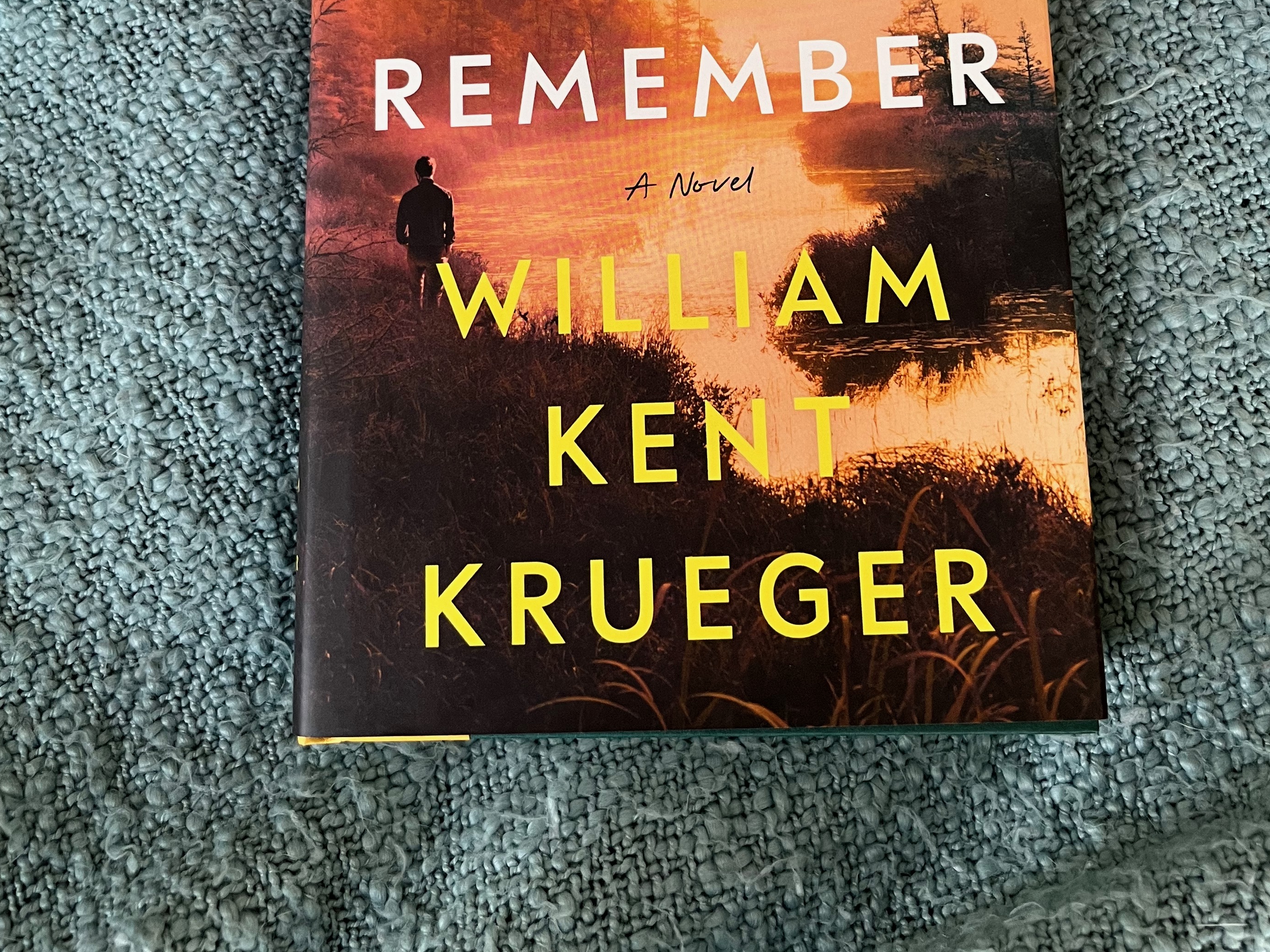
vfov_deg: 36.1
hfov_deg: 49.0
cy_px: 150
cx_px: 650
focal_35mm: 38
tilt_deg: -79.5
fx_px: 1394
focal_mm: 5.1
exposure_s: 1/60
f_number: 1.6
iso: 160
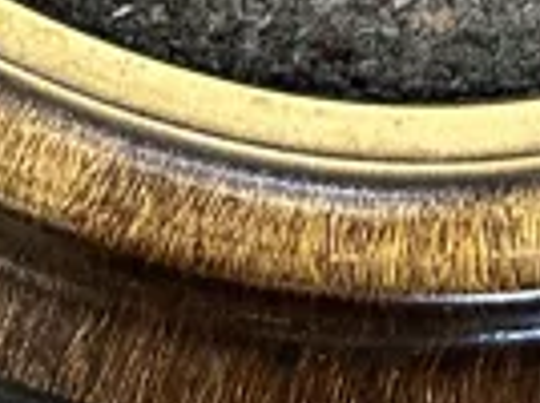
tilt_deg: -85.1
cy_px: -1229
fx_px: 2865
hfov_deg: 10.7
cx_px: 423
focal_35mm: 184
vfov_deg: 6.4
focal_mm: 6.86
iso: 200
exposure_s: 1/100
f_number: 1.78
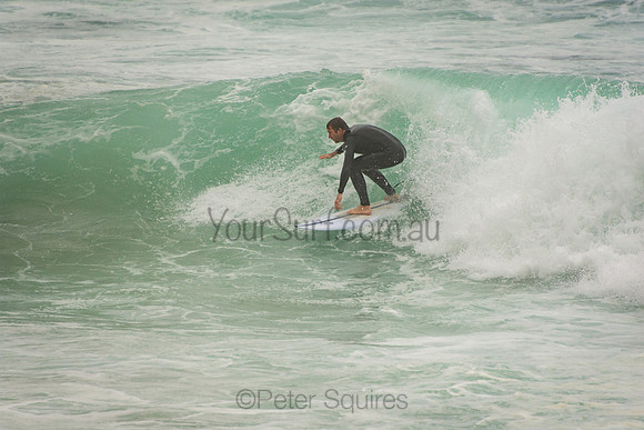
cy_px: 215
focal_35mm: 600
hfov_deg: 3.4
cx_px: 322
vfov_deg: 2.3
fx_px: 10735
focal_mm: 400
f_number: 5.6
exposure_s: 1/1250
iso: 280
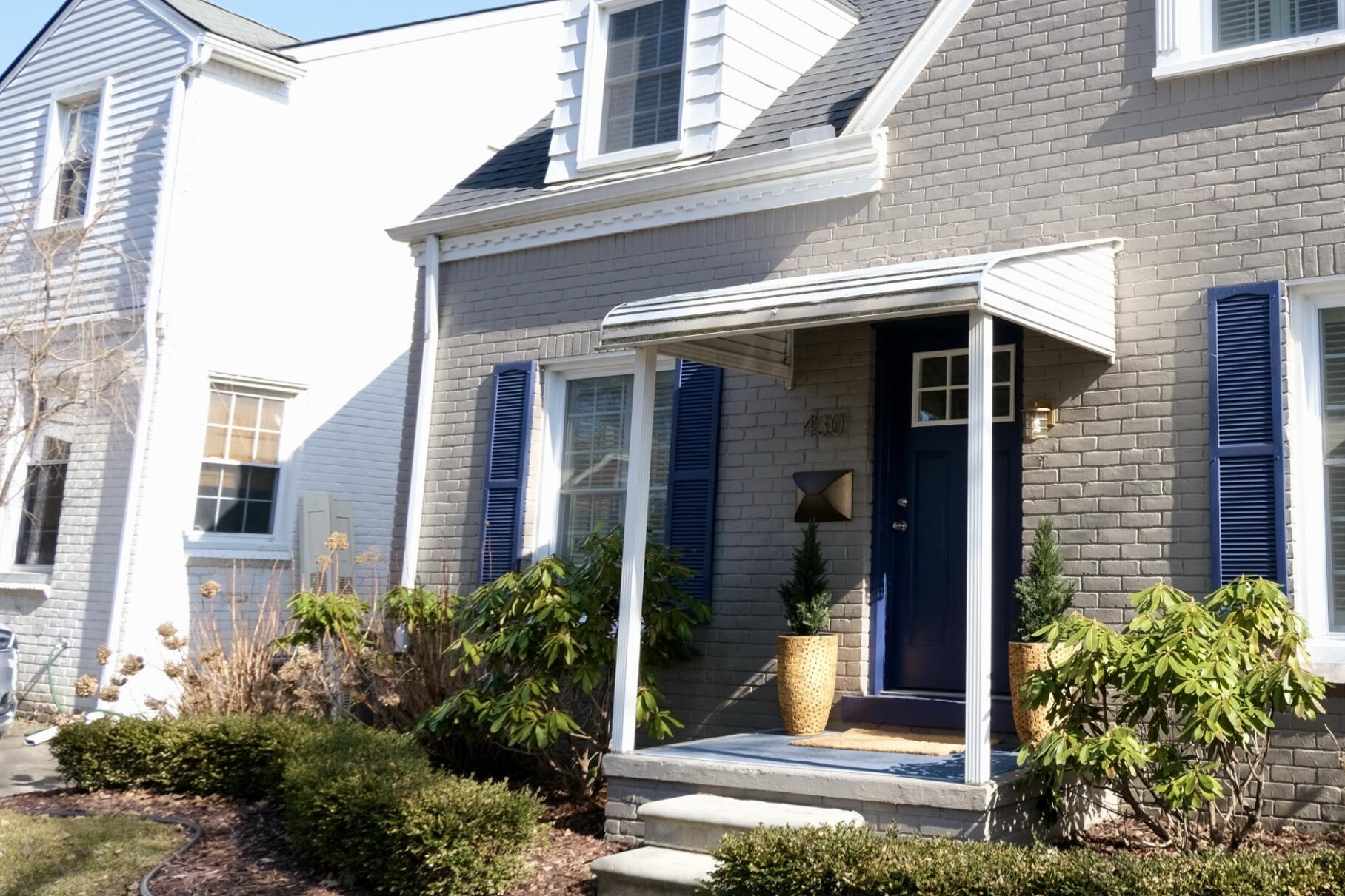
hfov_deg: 48.6
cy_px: 334
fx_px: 1420
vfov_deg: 34.9
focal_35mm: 38
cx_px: 1015
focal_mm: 15
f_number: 7.1
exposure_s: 1/125
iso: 160
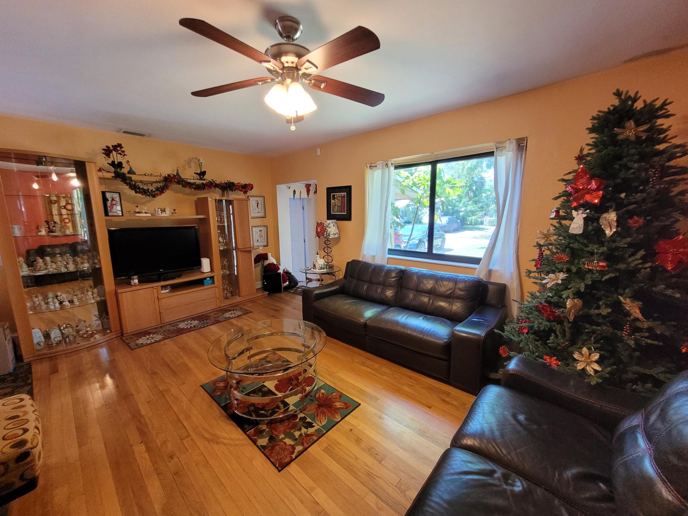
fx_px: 258
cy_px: 258
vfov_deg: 89.9
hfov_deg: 106.2
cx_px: 344
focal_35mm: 13
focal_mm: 1.74
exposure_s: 1/60
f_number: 2.2
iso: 320
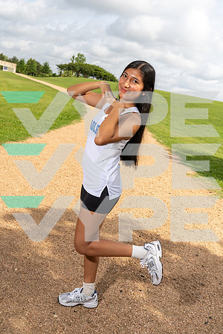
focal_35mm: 34
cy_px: 167
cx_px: 112
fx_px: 316
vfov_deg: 55.8
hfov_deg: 38.9
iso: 100
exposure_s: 1/250
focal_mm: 34
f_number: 8
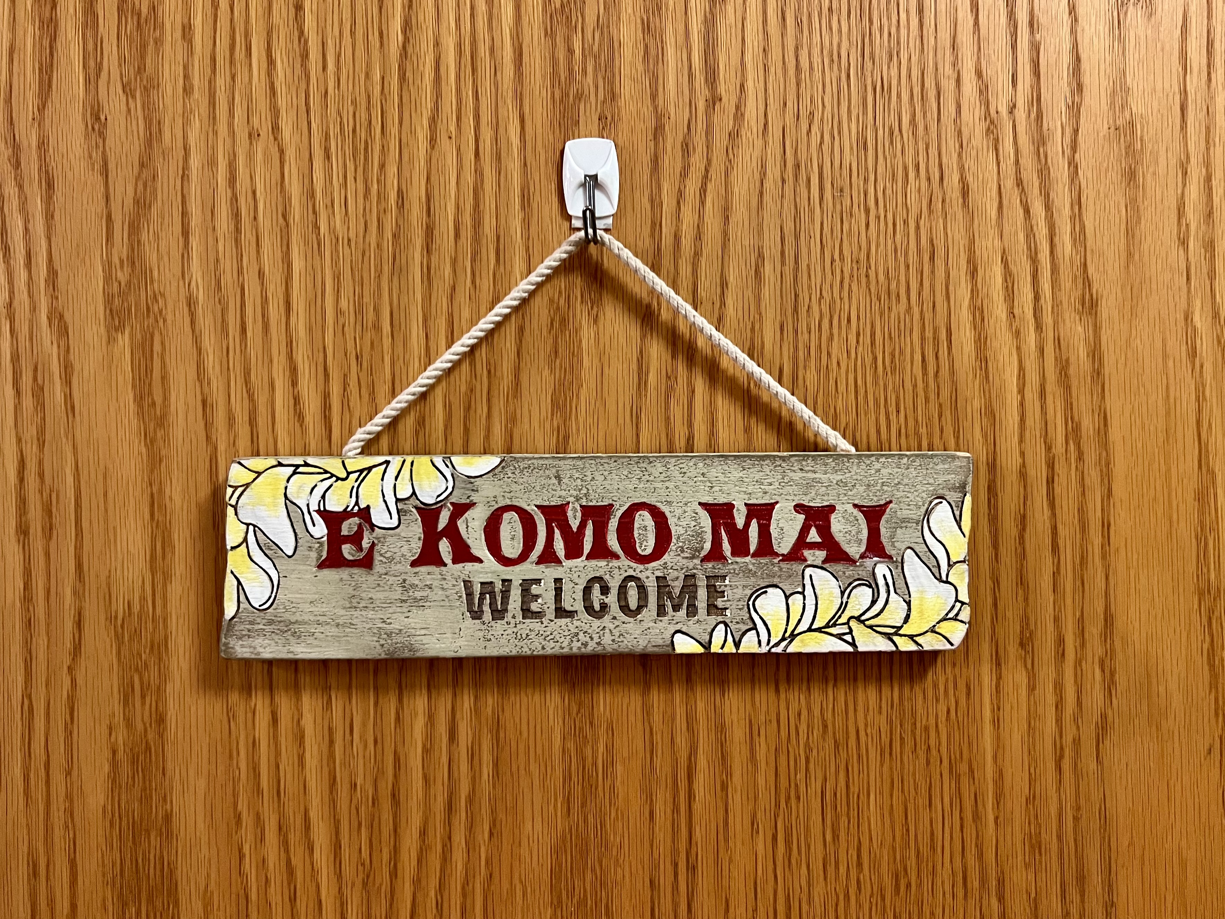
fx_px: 920
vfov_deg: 53.1
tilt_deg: -0.4
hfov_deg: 67.3
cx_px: 612
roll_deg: +2.1
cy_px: 460
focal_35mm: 26
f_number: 1.5
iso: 320
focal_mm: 5.7
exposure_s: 1/60
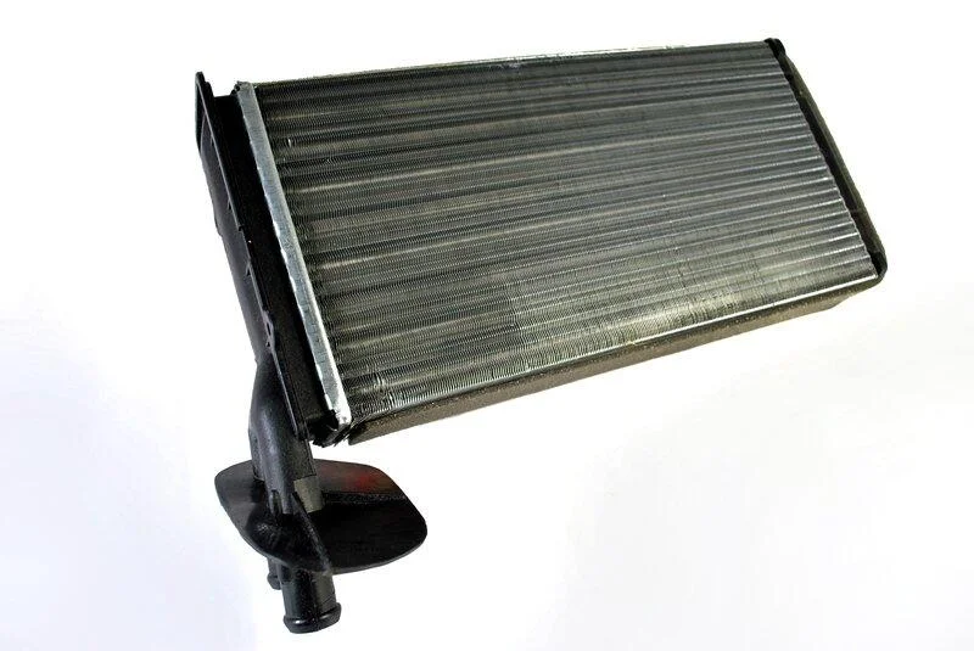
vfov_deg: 43.7
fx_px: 812
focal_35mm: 30
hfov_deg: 61.9
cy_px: 326
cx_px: 487
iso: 200
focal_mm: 20
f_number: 5
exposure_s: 1/100
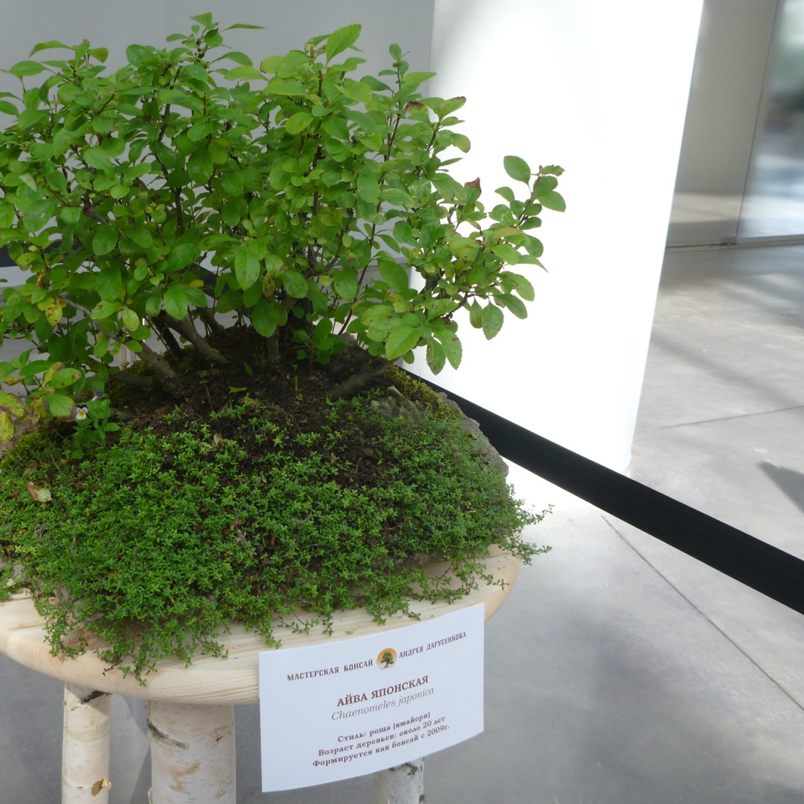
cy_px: 374
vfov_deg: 44.9
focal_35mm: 37
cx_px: 255
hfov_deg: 44.2
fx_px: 972
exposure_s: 1/50
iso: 100
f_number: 3.3
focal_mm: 4.9
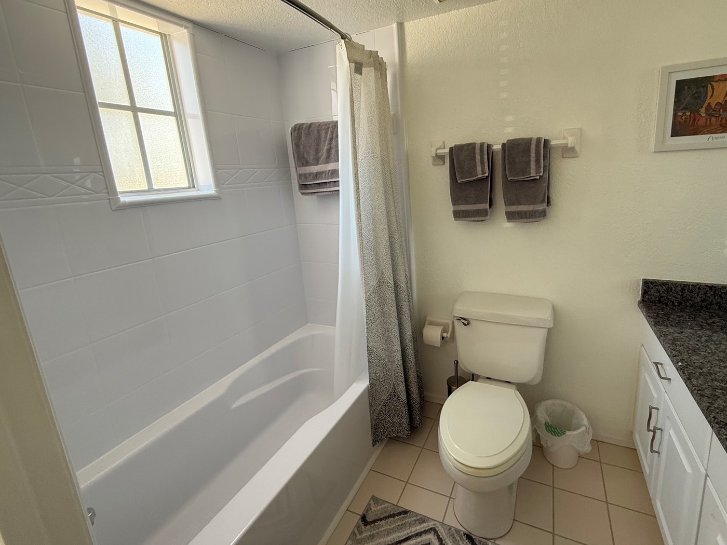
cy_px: 236
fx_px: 336
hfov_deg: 94.0
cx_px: 410
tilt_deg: -10.4
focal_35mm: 16
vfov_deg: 77.7
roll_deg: +3.3
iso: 250
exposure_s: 1/99
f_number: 2.2
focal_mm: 2.22
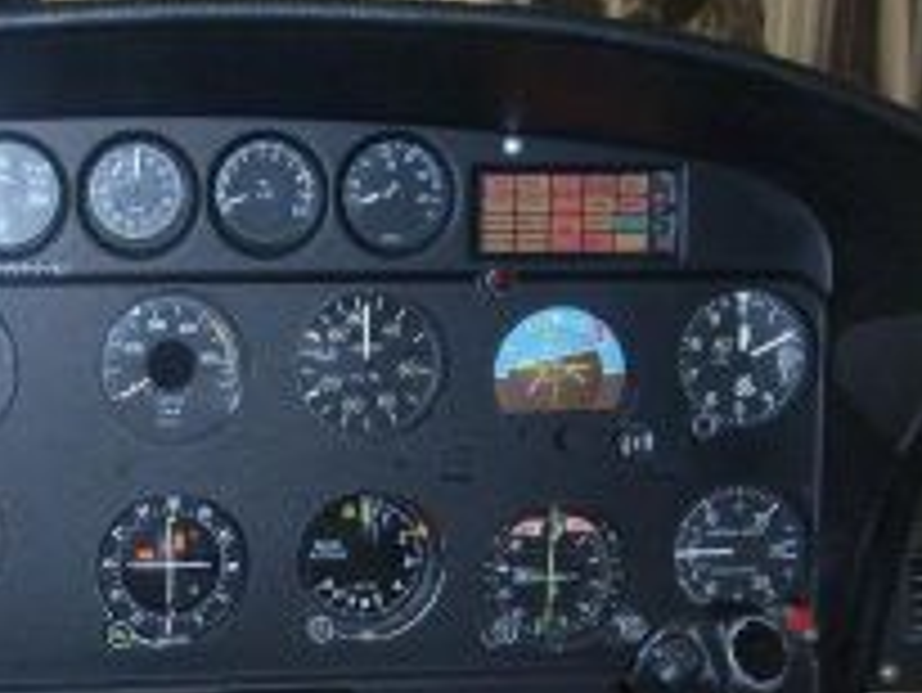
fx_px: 2239
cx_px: 99
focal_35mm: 84
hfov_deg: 22.7
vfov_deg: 17.4
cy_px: 585
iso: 100
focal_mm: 7.2
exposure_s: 1/45
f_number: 3
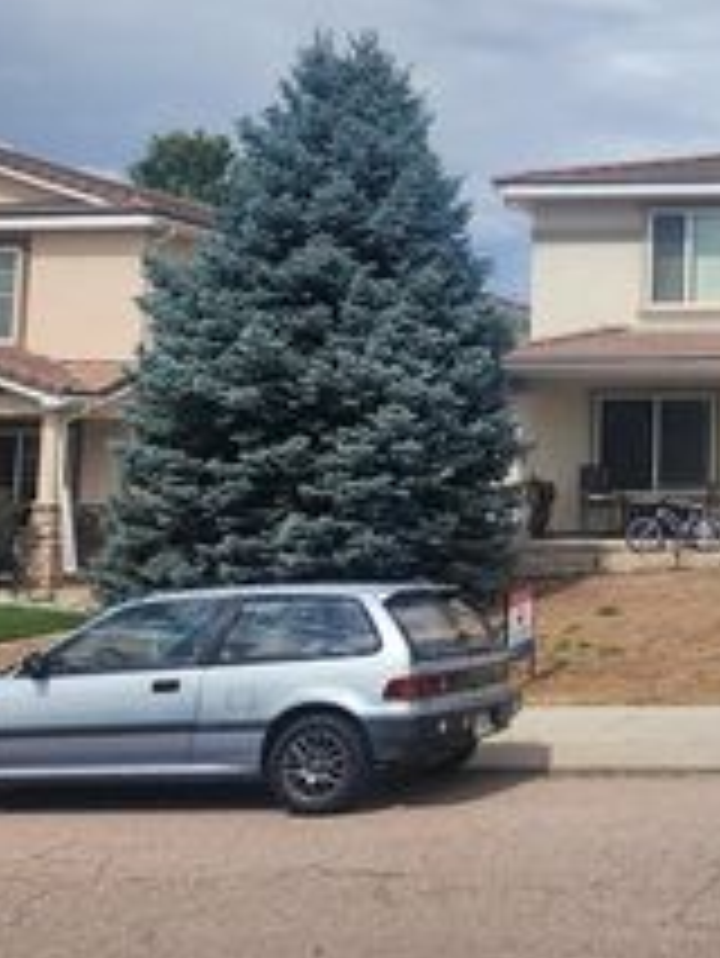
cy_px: 331
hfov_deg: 23.6
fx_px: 1496
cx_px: 958
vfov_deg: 35.2
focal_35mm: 54
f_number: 1.8
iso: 12
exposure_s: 1/1839
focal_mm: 6.4
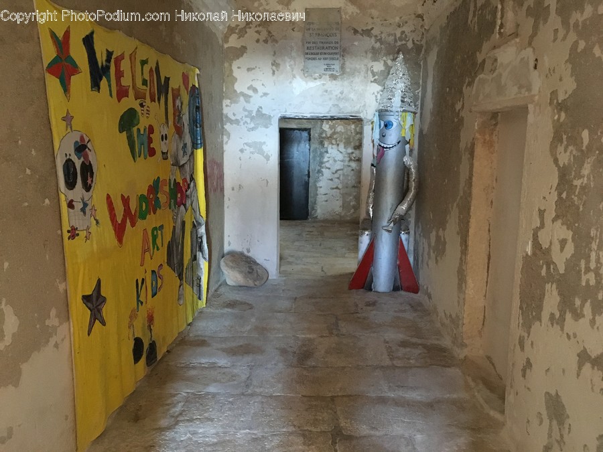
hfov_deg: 61.7
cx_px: 302
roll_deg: +0.1
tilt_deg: -9.2
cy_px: 226
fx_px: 505
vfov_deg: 48.2
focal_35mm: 29
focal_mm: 4.15
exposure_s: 1/17
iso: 250
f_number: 2.2
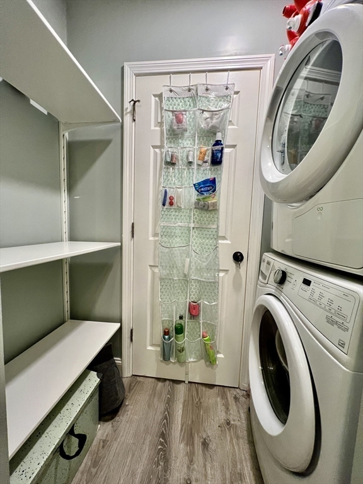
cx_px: 182
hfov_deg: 89.9
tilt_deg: -5.2
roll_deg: -2.9
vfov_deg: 106.2
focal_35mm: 13
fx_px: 182
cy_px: 242
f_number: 1.8
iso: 200
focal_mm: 1.57
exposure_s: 1/60
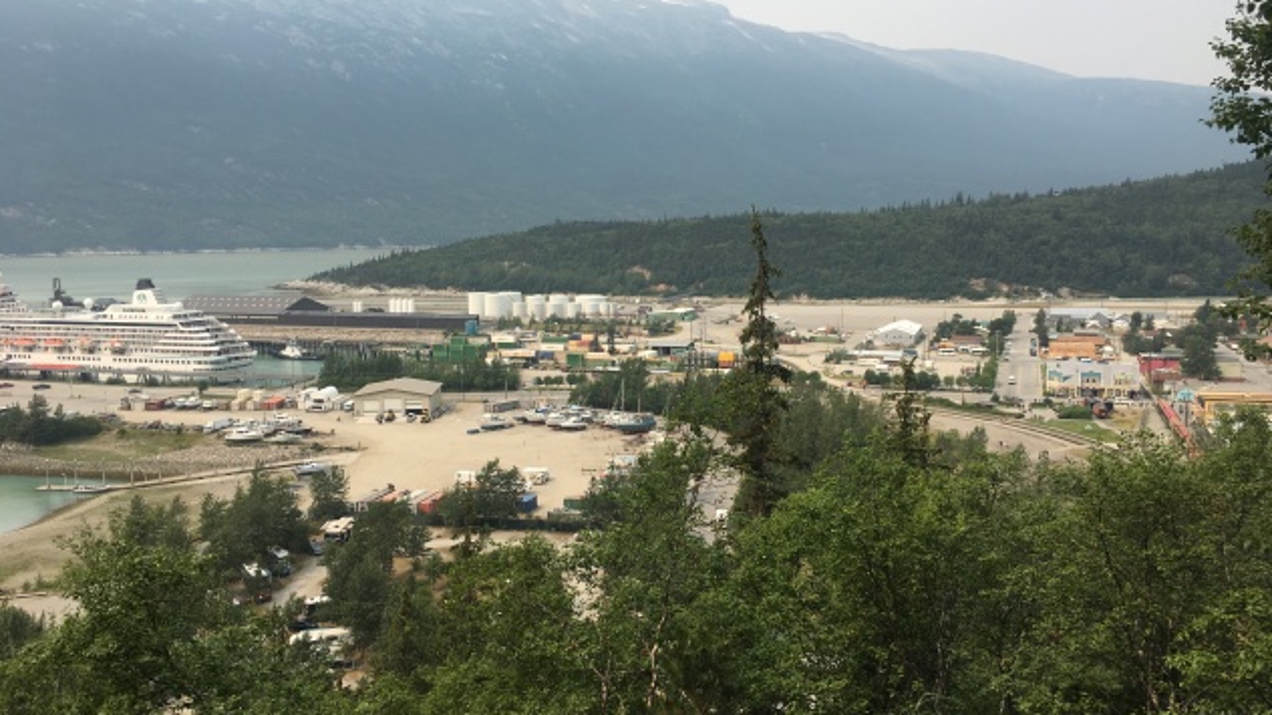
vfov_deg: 36.6
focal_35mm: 32
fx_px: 1079
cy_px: 361
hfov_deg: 61.0
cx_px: 642
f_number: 2.2
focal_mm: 4.15
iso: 25
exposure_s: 1/1479
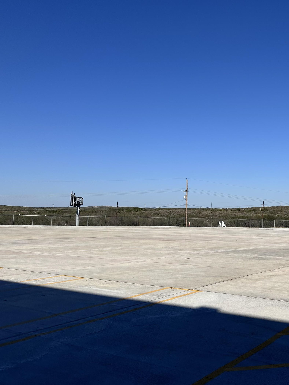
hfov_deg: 38.8
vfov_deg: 52.6
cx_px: 240
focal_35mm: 35
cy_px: 181
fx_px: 390
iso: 80
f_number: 1.78
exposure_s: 1/9709
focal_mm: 6.86
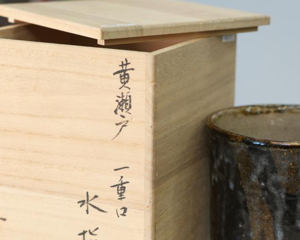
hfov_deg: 19.1
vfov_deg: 15.4
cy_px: 149
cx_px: 195
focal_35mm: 100
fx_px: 888
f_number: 4
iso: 640
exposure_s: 1/80
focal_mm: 64
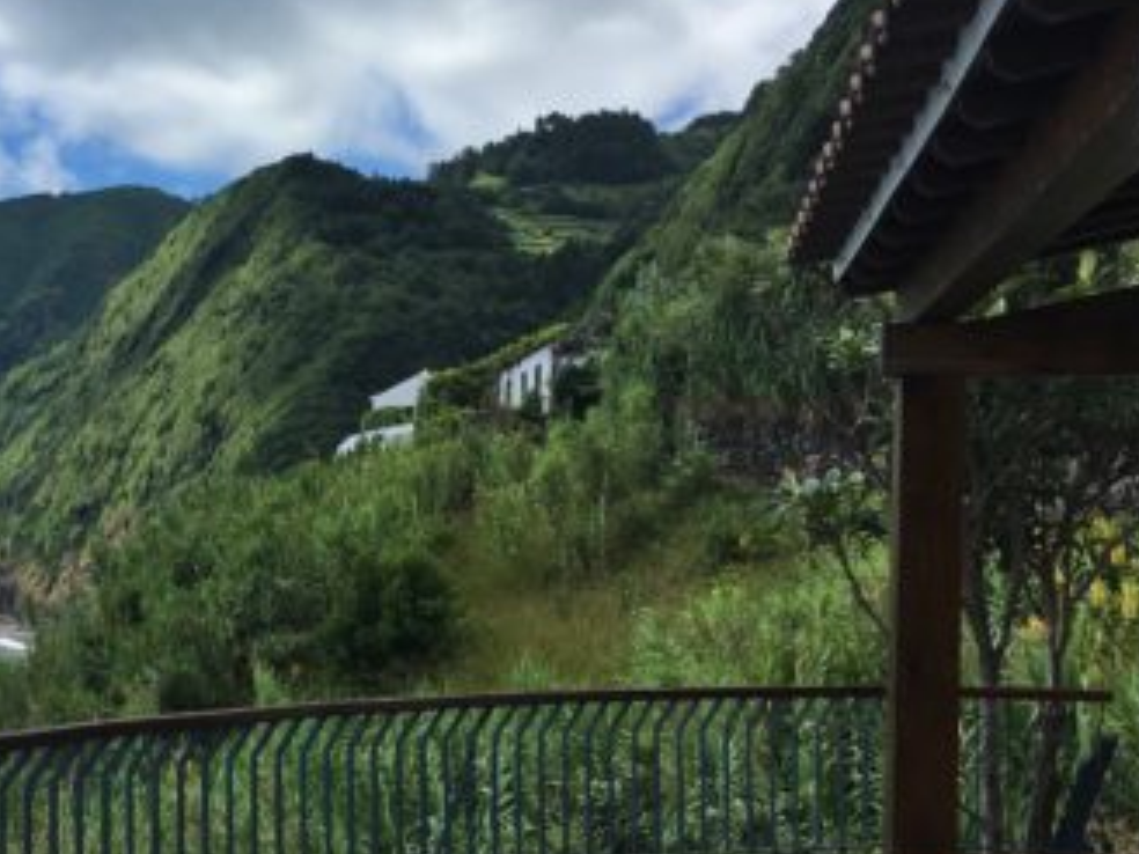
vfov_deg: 27.0
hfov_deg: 34.4
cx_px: 219
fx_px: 1777
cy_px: 524
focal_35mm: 54
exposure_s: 1/1603
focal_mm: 4.15
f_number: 2.2
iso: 25
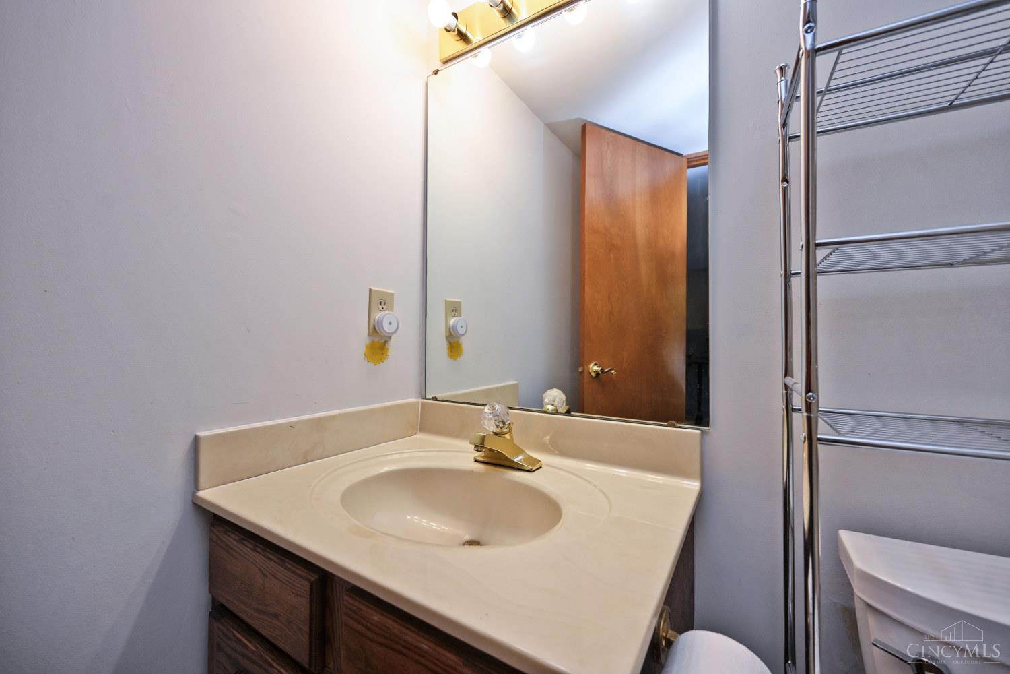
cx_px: 505
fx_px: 393
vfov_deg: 81.2
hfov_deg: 104.3
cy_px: 337
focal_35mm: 14
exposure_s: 1/80
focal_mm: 14
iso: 200
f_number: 5
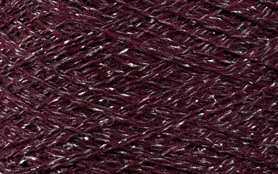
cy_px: 106
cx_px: 150
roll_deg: +0.2
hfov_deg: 33.5
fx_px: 462
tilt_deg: -4.3
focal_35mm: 61
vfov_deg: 21.3
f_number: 1.78
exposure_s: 1/708
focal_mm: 6.76
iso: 80
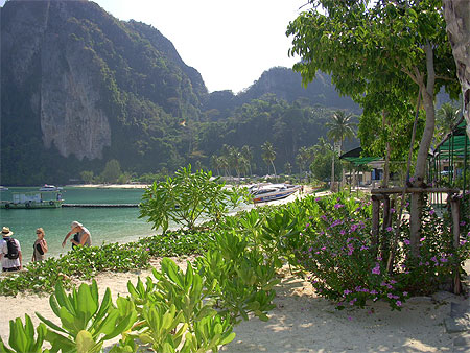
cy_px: 176
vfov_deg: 37.8
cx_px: 235
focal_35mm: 38
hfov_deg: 49.0
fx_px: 516
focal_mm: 6.3
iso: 100
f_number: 3.3
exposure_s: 1/800
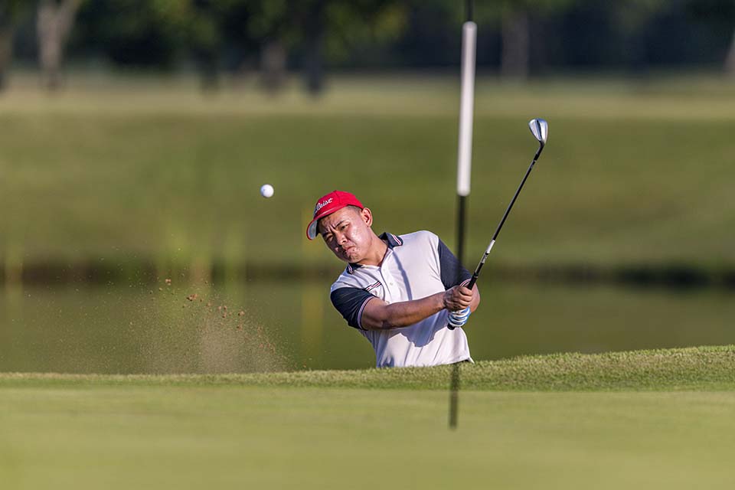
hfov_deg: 3.2
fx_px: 13270
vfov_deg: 2.1
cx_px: 368
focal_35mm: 650
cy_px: 245
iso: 220
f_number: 5.6
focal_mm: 650
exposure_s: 1/3200
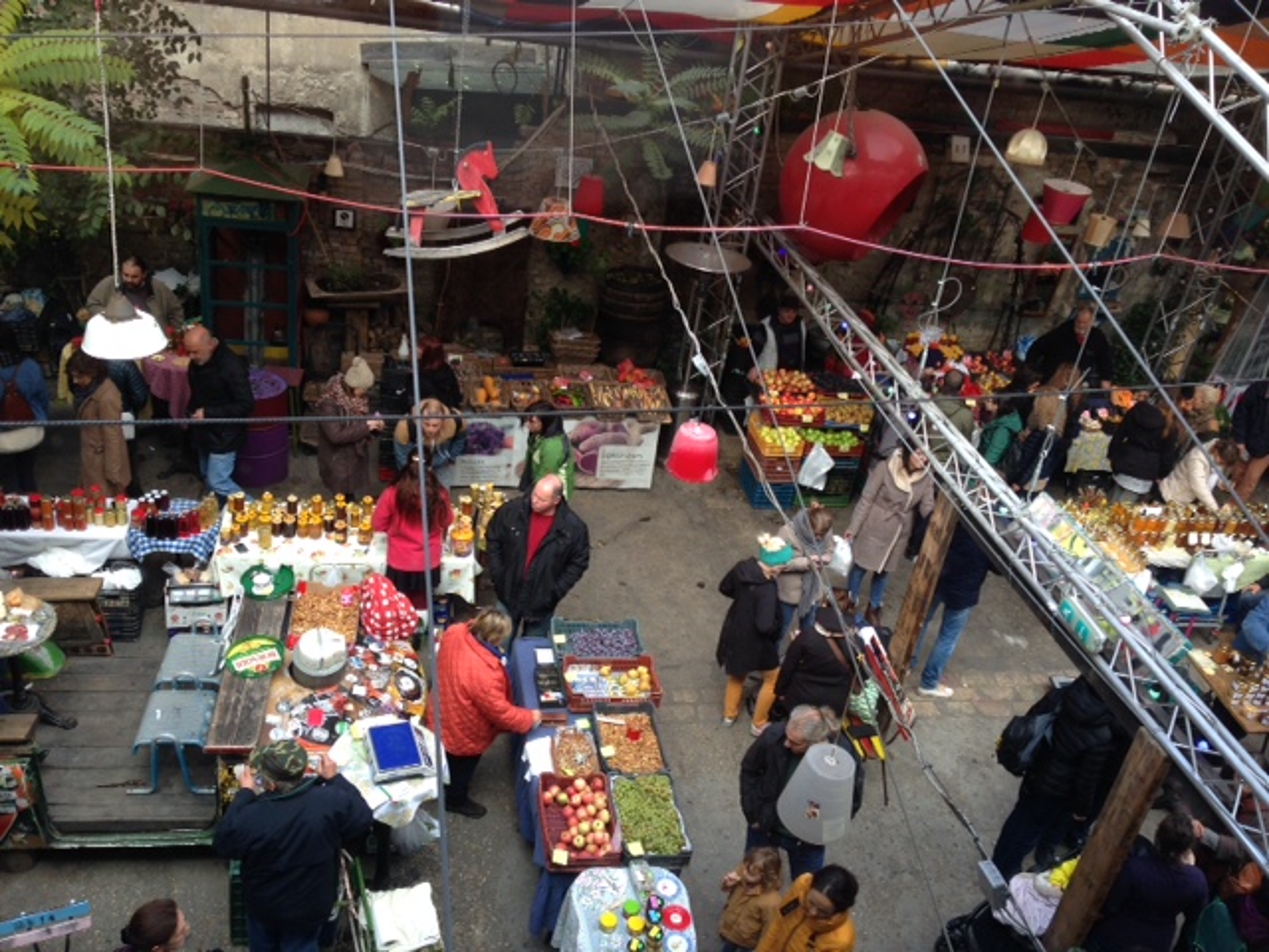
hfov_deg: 55.4
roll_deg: -8.1
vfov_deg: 42.9
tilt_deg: -30.3
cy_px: 476
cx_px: 634
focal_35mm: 33
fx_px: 1210
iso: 50
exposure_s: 1/60
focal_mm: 4.12
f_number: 2.4
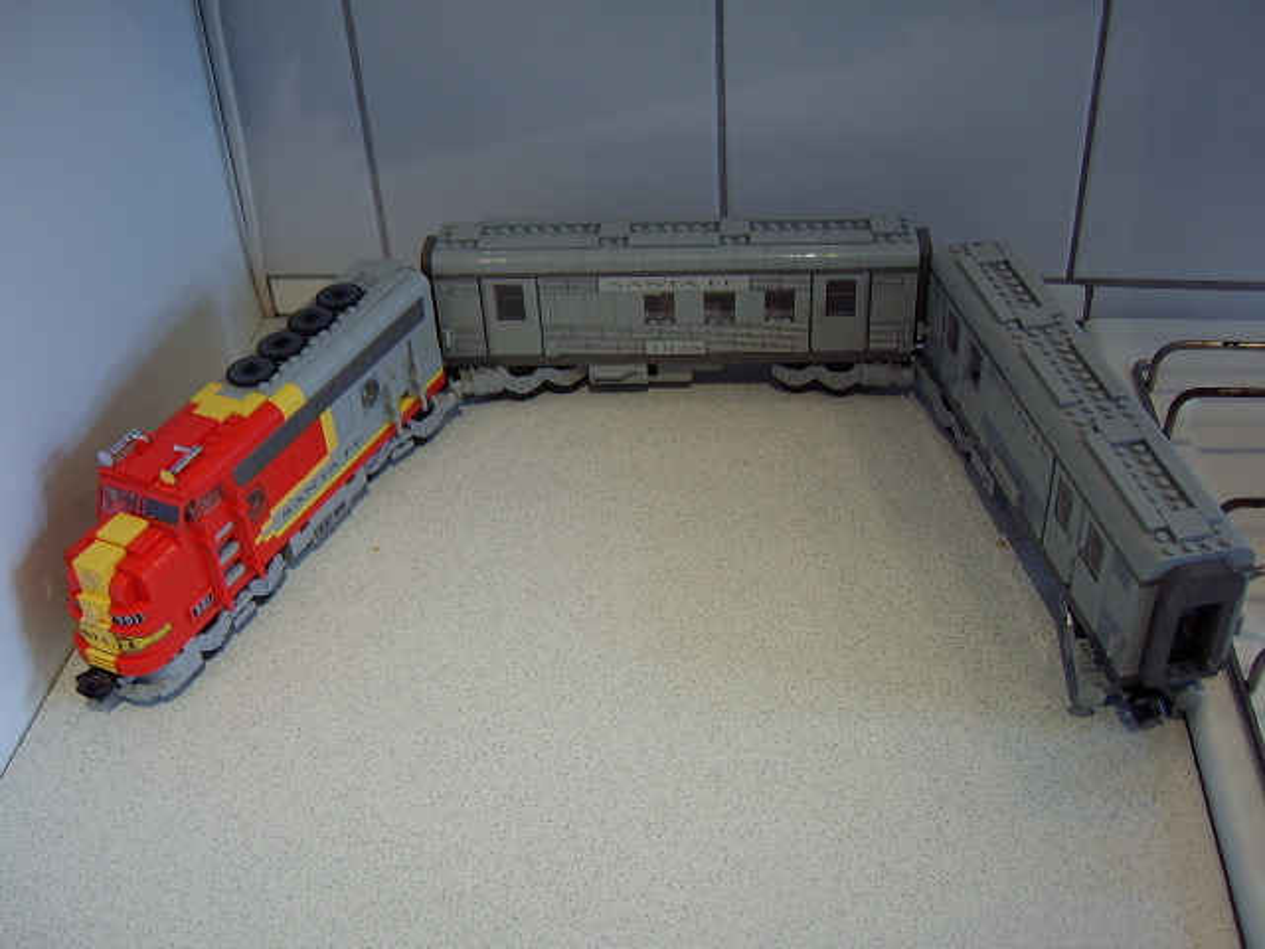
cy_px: 474
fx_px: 1133
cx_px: 632
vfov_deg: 45.4
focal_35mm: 31
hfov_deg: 58.4
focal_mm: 8.13
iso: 100
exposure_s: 1/36
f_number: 2.7
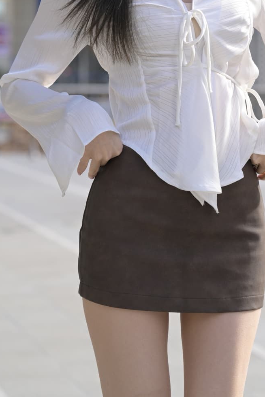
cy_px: 49
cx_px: 187
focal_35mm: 156
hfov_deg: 8.8
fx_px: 1722
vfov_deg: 13.1
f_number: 4
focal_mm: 85
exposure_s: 1/320
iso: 160
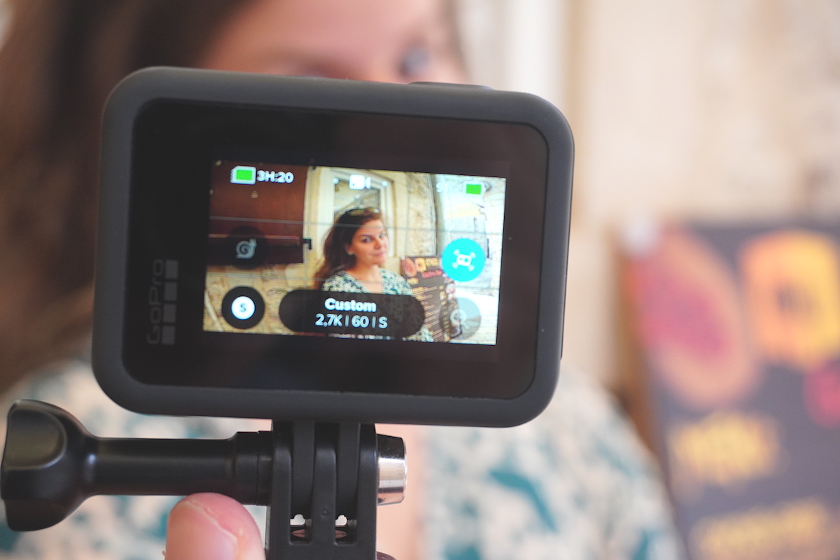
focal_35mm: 56
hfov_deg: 35.9
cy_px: 280
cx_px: 420
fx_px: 1295
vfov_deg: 24.4
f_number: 6.3
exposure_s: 1/200
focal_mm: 37
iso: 1250
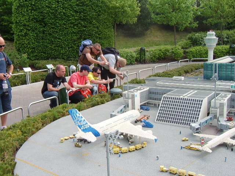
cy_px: 88
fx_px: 210
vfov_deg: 45.4
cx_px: 118
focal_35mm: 31
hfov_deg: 58.4
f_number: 5.6
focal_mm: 8.13
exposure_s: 1/136
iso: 50
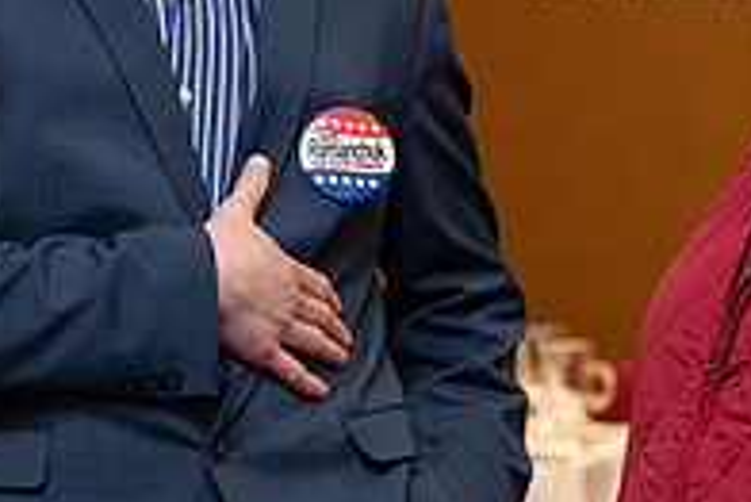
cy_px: 59
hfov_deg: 7.6
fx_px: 5678
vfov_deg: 5.1
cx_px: 349
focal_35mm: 272
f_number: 3.5
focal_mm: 92
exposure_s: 1/200
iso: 1600
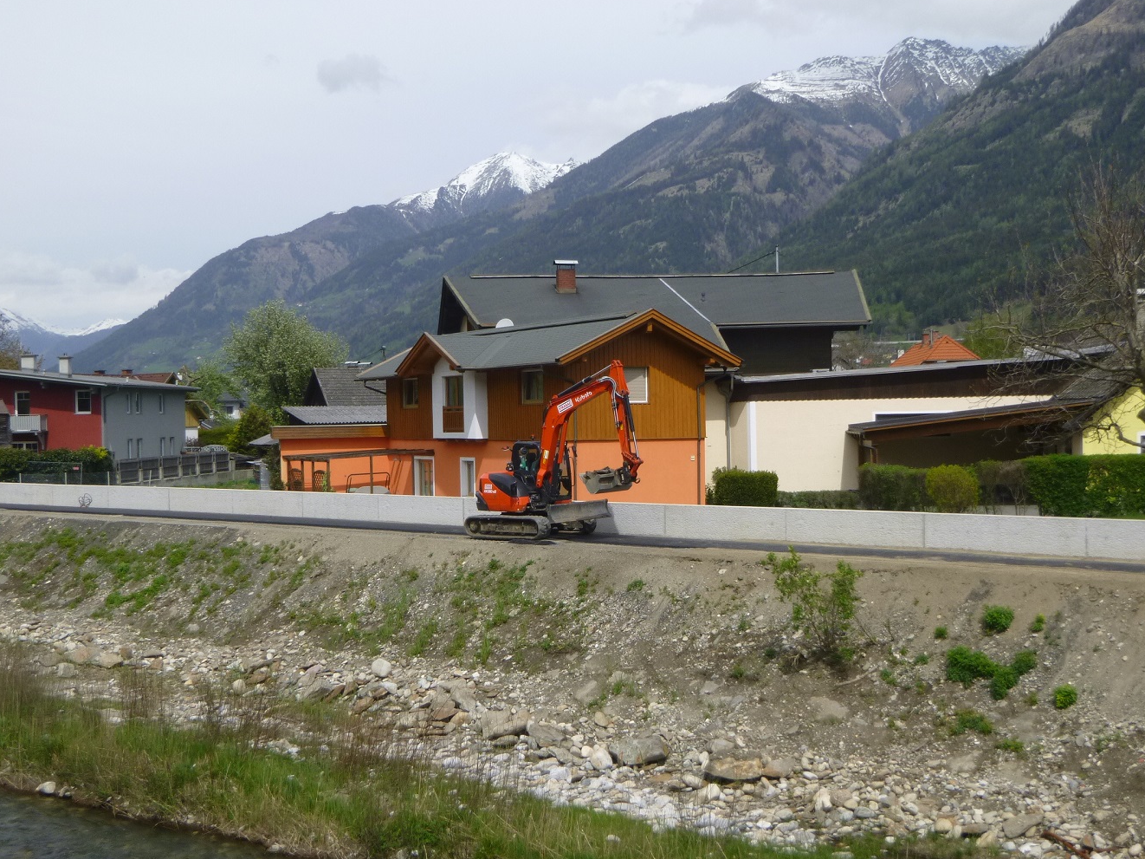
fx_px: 1521
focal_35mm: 46
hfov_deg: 41.2
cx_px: 586
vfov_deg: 31.5
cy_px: 424
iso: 100
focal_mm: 6.8
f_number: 4.5
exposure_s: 1/640
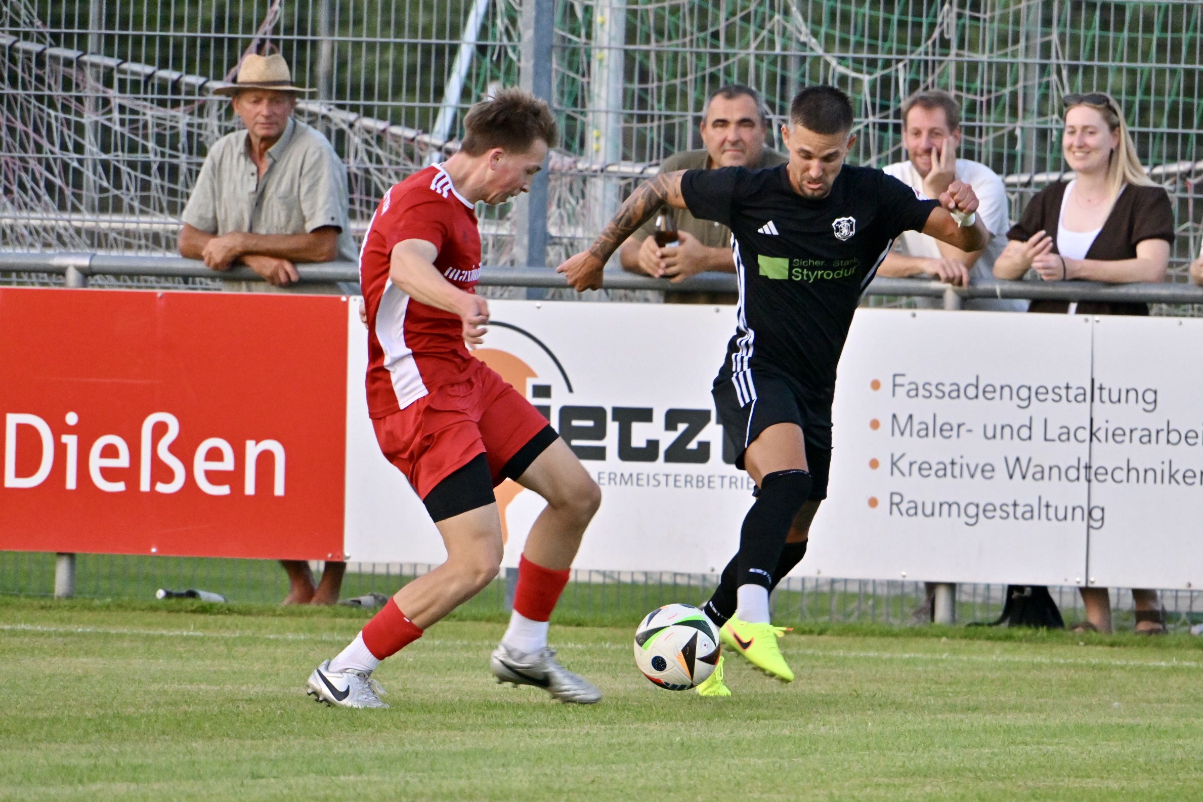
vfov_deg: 3.4
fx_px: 13365
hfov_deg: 5.2
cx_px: 602
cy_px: 401
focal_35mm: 400
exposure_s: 1/1250
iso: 3600
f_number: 8
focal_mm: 400
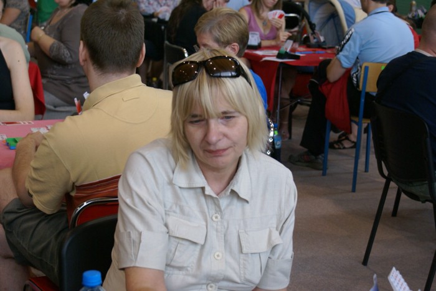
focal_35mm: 75
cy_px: 146
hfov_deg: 27.0
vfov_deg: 18.2
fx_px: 909
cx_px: 218
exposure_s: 1/60
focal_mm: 50
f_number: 5.6
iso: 500
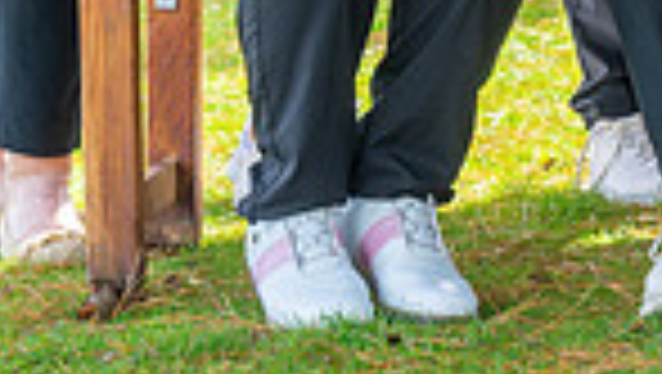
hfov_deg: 6.8
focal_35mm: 317
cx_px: 676
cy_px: -566
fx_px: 5570
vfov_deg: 3.8
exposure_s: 1/200
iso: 200
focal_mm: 54
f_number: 5.6
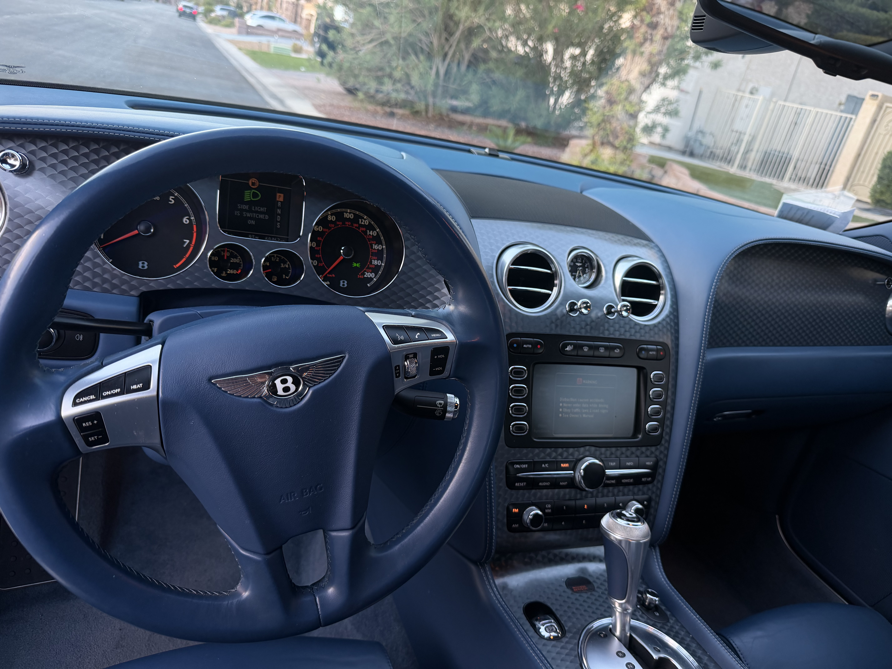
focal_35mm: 24
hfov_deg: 71.6
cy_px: 334
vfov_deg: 56.8
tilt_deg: -24.2
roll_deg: -12.8
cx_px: 446
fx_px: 618
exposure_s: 1/121
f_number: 1.78
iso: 160
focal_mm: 6.76
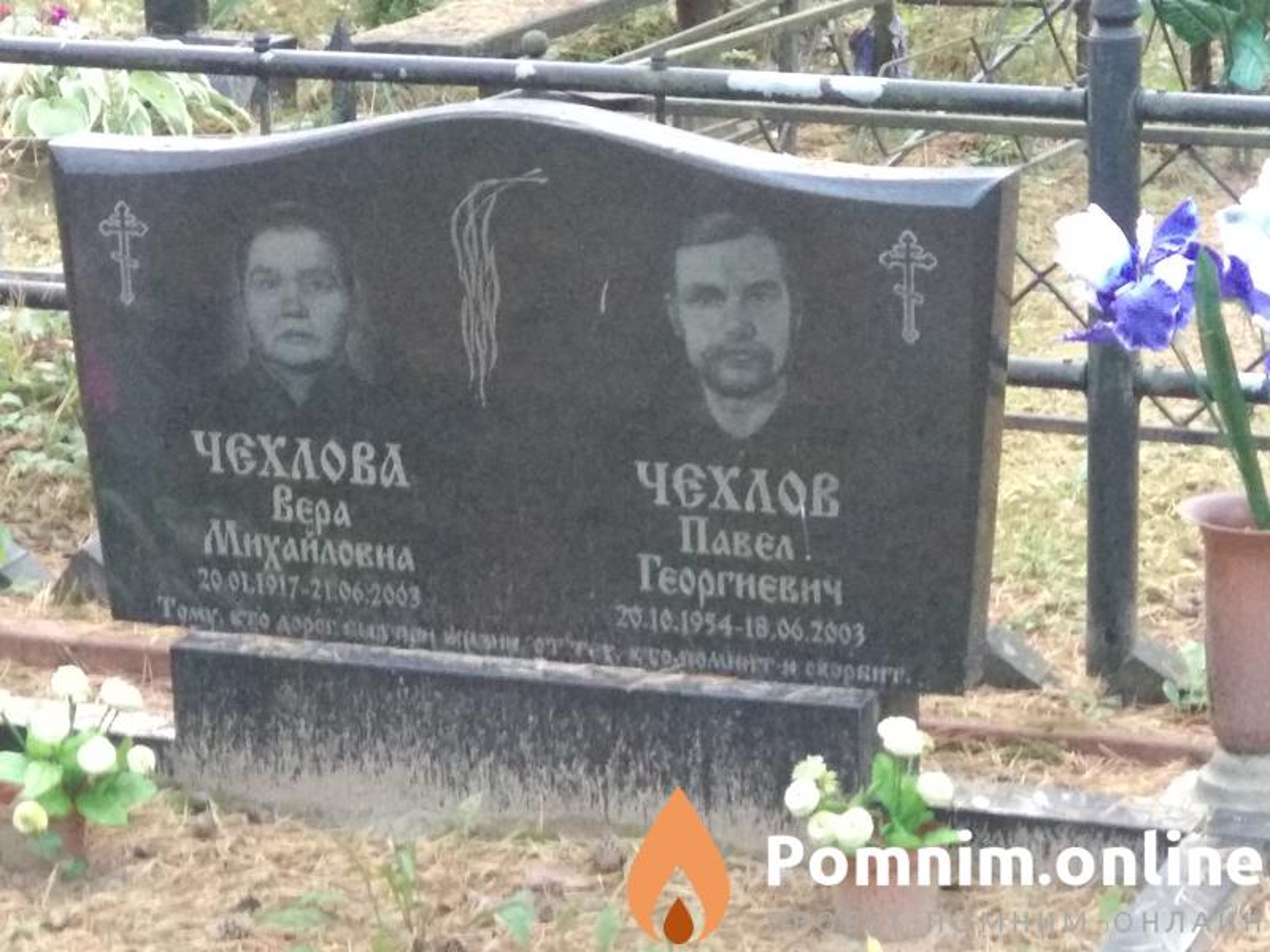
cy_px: 476
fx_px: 1908
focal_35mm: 52
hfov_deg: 36.8
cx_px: 635
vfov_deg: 28.0
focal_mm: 5.99
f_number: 2.6
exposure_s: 1/30
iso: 1250
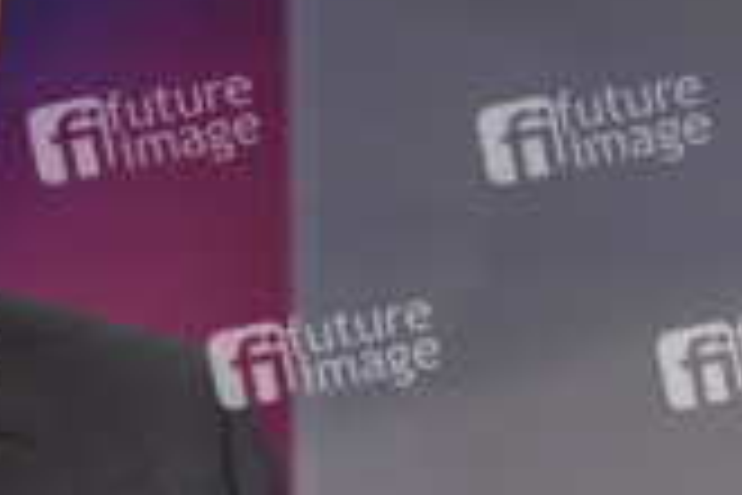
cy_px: 243
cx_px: -245
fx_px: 3483
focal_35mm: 169
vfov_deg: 8.1
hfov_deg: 11.8
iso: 2500
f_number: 6.3
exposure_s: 1/200
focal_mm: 62
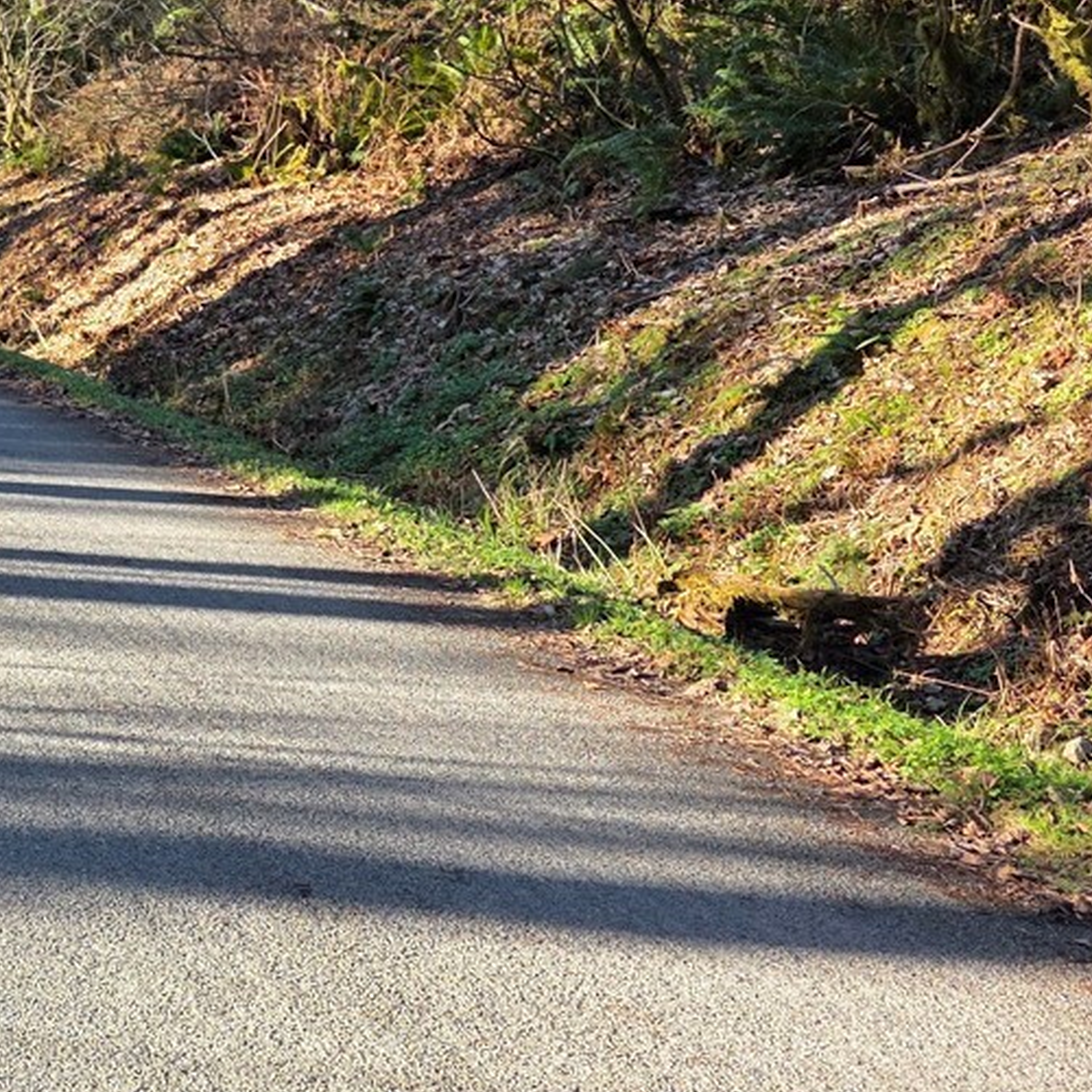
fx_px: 2320
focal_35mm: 65
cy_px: 190
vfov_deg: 25.9
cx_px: -467
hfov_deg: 22.5
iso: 40
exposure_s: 1/359
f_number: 1.7
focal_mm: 6.3
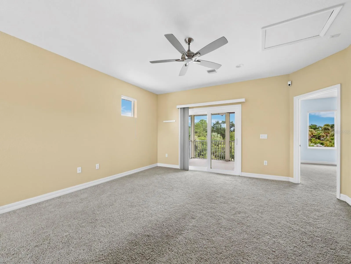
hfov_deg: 102.0
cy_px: 132
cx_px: 176
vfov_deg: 85.7
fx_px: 142
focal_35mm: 14
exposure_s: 1/2.5
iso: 400
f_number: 11
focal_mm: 7
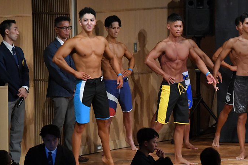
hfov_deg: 7.5
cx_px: 137
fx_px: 1881
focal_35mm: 273
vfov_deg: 5.0
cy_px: 90
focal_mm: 160
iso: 8000
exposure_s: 1/400
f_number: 5.6
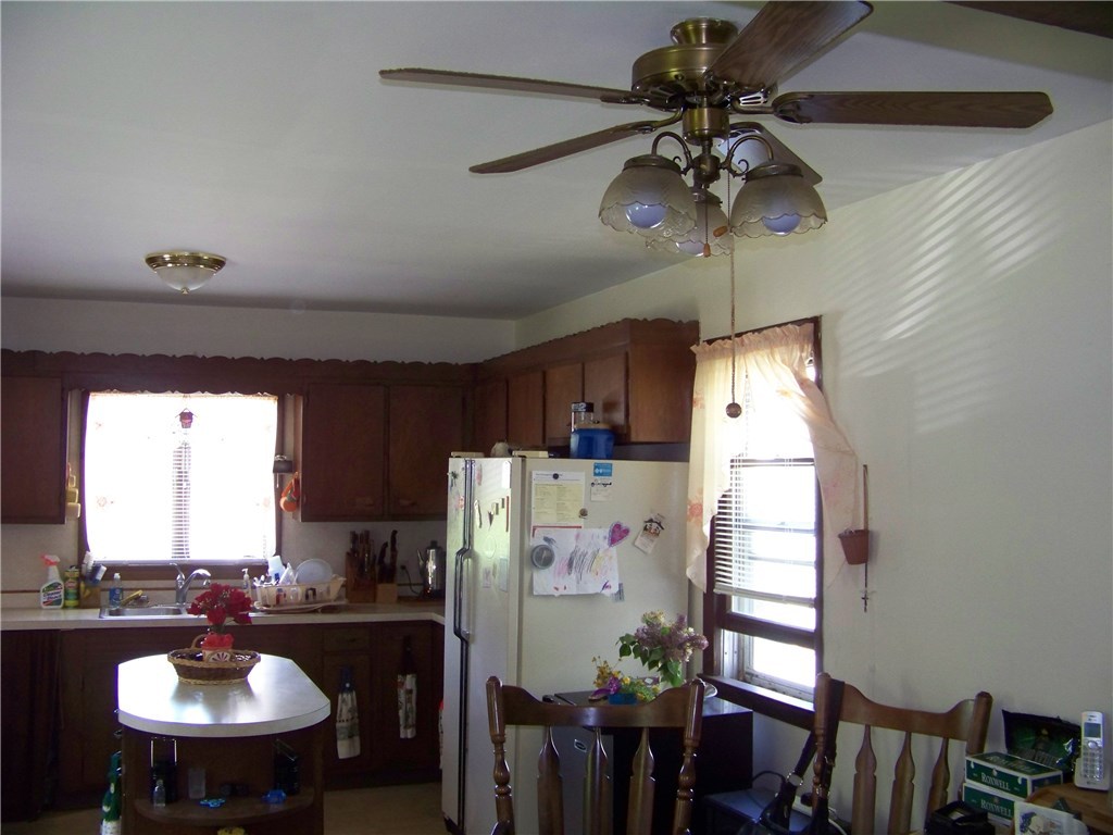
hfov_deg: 51.4
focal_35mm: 36
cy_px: 418
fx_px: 1157
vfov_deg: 39.7
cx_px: 556
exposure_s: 1/30
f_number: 2.8
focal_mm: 5.85
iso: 200
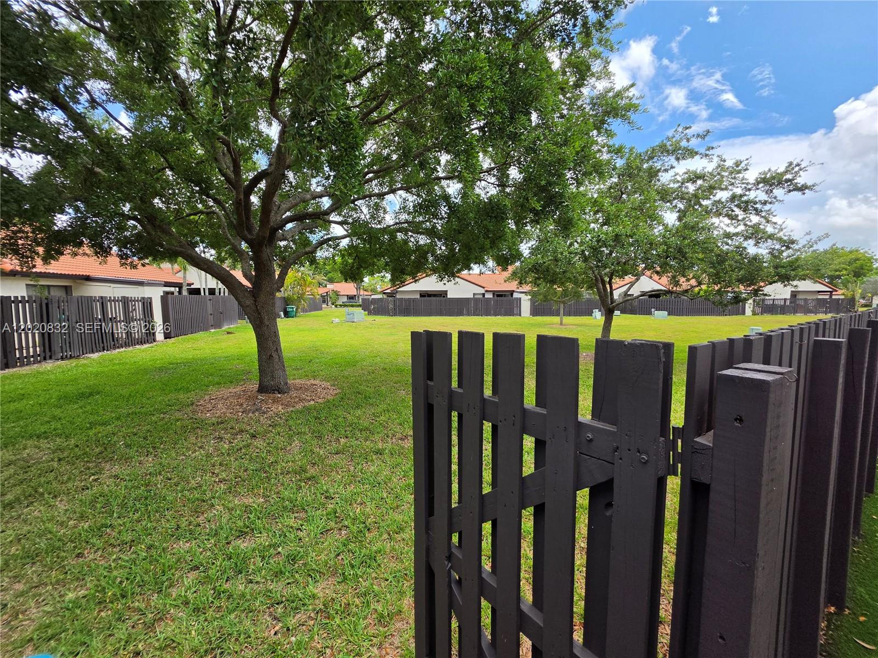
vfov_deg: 89.9
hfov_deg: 106.2
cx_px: 439
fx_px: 330
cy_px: 329
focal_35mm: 13
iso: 32
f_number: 1.9
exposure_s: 1/1300
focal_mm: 2.2
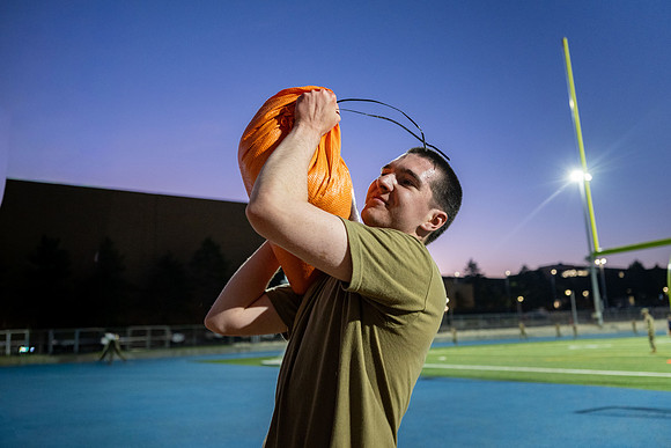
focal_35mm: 30
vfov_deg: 43.4
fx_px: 562
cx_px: 374
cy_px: 202
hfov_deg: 61.5
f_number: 2.8
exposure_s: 1/160
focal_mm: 26.5
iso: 1600
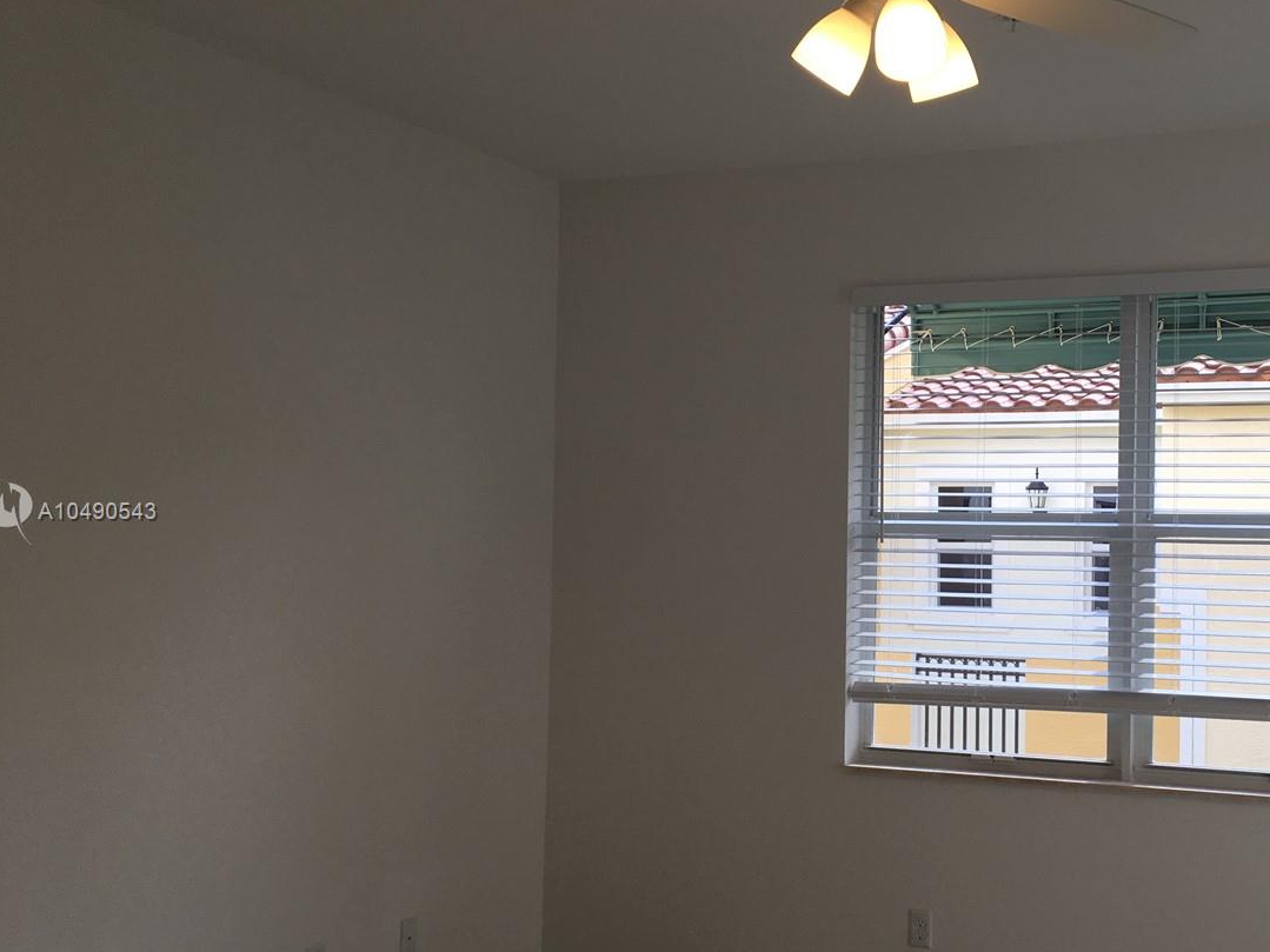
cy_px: 513
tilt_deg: +4.8
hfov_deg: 42.8
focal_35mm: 43
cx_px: 912
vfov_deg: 33.6
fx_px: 1577
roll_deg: -0.3
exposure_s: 1/120
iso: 25
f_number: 2.2
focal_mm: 4.15
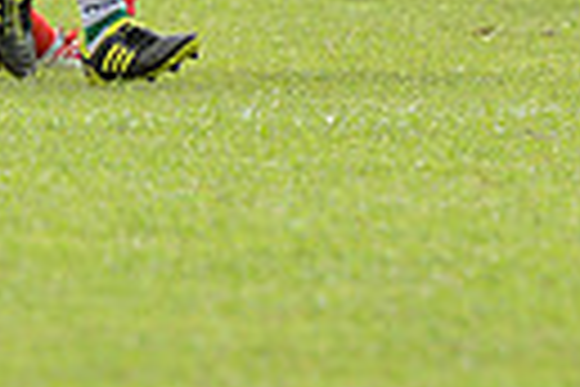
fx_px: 19557
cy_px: -434
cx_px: -139
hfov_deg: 1.7
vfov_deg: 1.1
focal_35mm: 1214
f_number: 4
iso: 500
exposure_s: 1/1000
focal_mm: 270
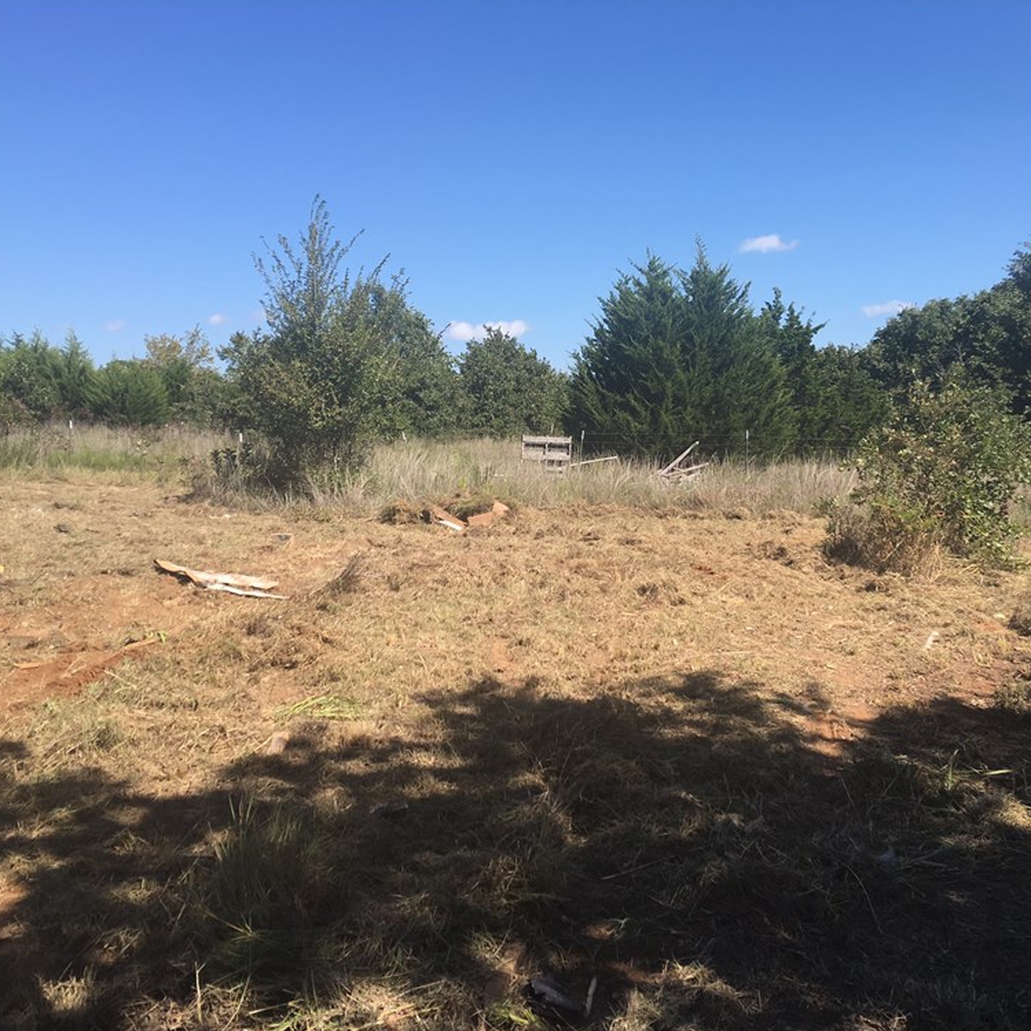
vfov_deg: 47.2
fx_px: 1179
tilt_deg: -1.1
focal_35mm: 35
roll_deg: -1.9
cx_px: 580
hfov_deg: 47.1
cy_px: 517
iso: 25
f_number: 2.2
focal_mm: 4.15
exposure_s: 1/938
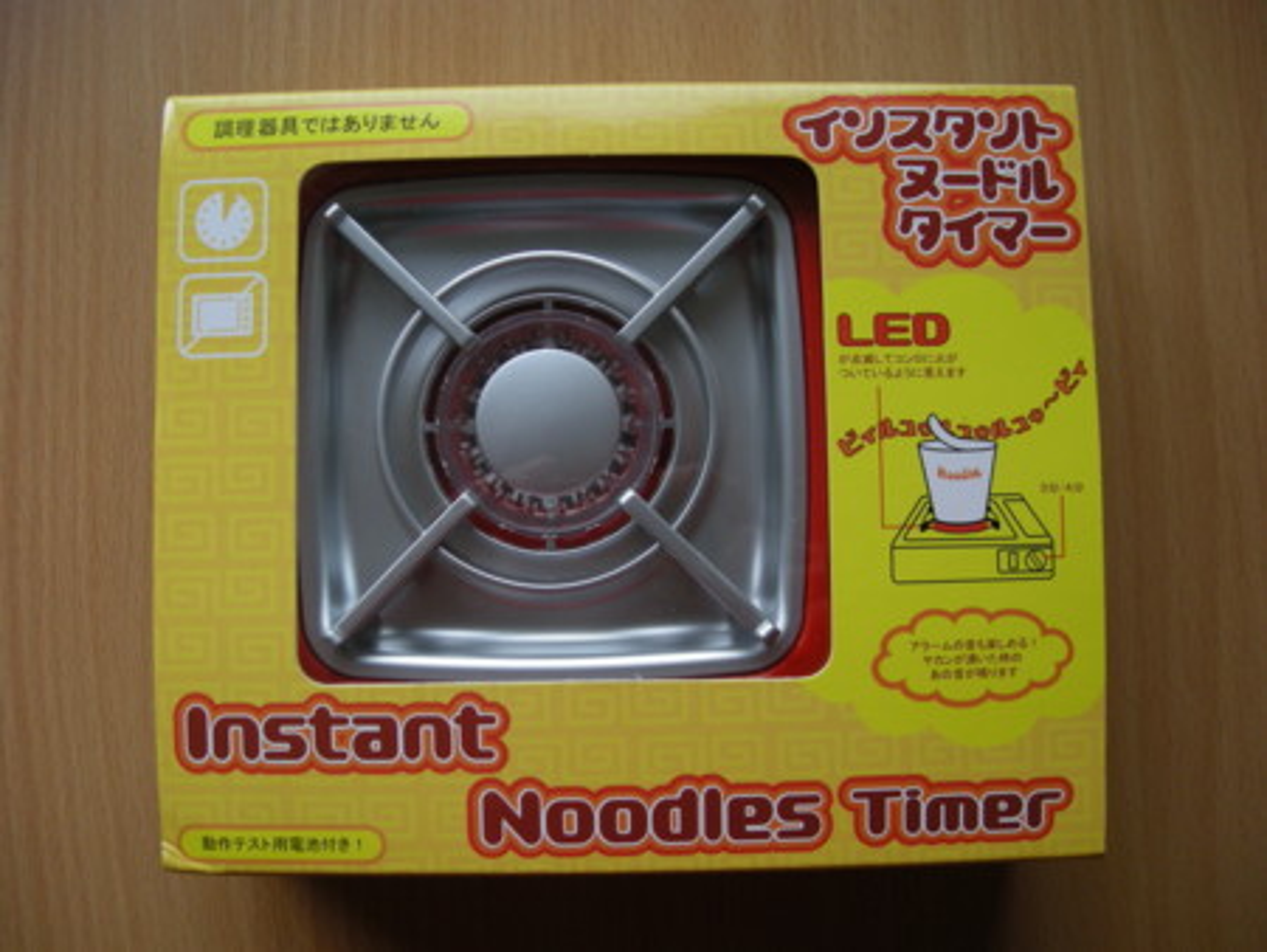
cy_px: 476
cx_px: 634
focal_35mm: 35
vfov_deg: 40.7
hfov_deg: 52.6
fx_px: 1282
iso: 63
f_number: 2.8
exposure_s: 1/69.3
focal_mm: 5.7
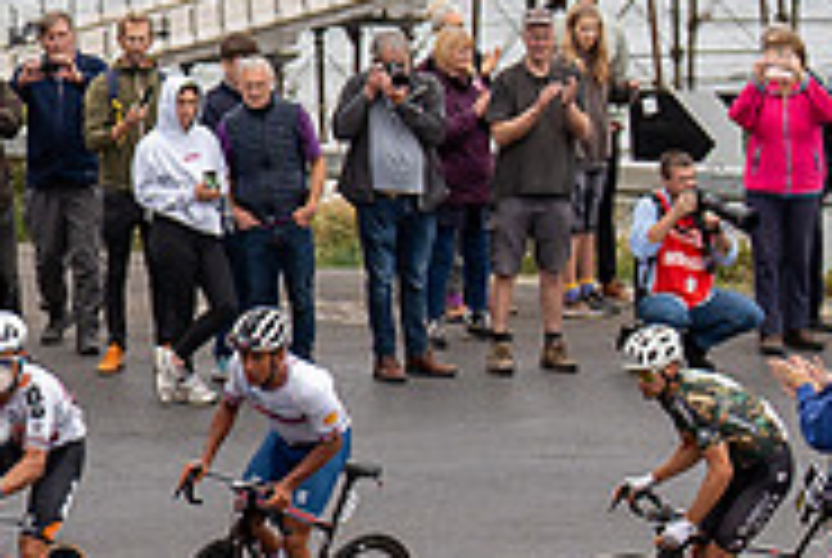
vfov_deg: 3.6
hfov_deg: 5.3
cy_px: 569
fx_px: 8842
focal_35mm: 382
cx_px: -322
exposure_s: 1/1000
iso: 320
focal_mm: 70
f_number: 3.5
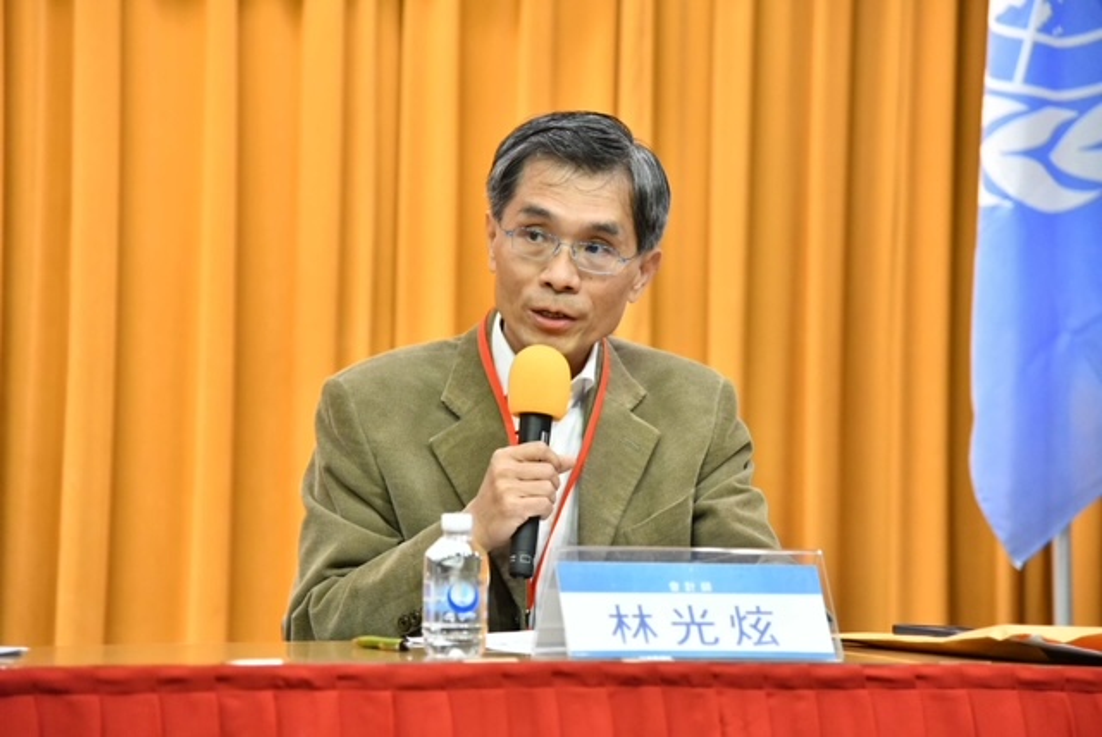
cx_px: 551
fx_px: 3431
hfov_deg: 18.2
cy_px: 368
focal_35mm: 112
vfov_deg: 12.3
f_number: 4
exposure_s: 1/160
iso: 6400
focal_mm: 112
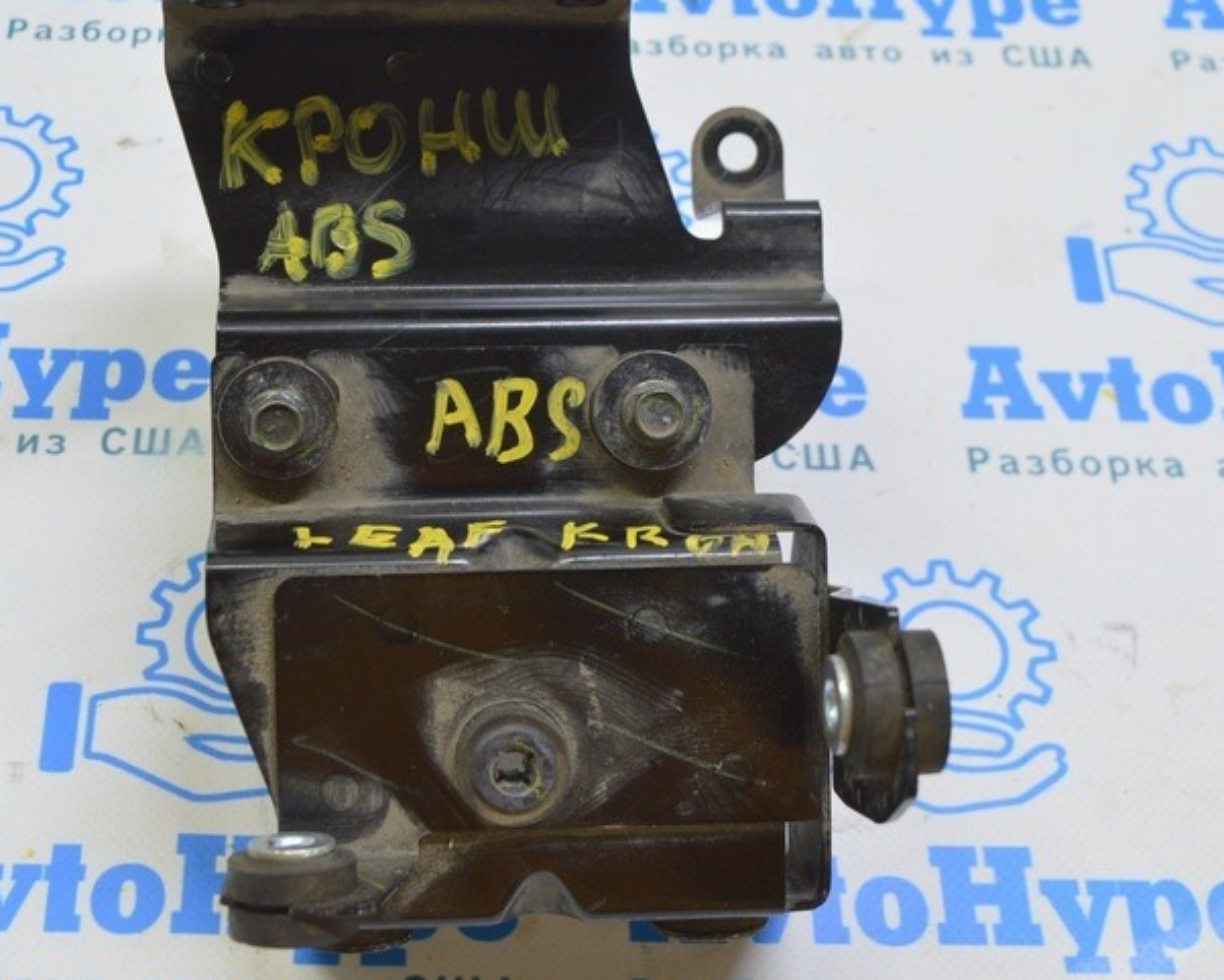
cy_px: 450
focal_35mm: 60
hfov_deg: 31.4
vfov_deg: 25.5
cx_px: 445
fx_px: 2167
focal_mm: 25
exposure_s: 1/20
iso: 400
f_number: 5.6
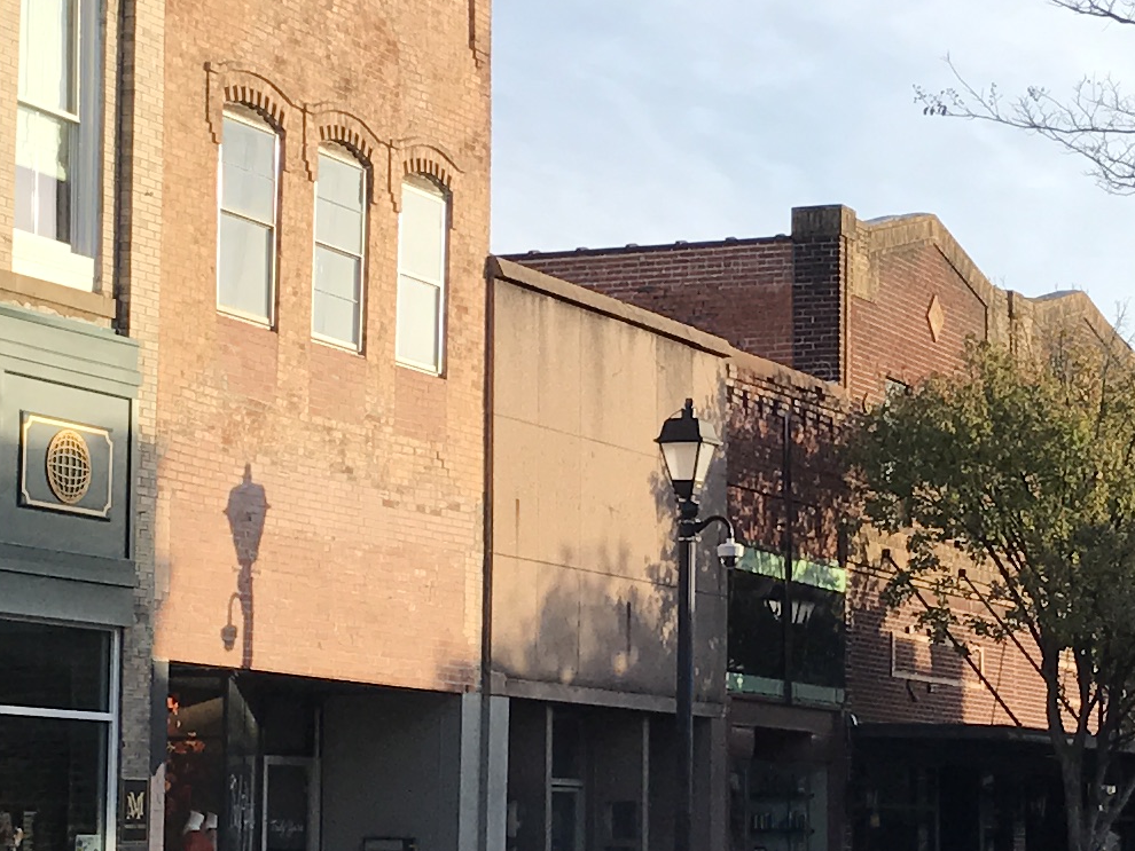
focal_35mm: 114
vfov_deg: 13.0
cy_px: 435
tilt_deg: +9.1
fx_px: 3739
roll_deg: -0.9
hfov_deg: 17.2
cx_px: 760
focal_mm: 3.99
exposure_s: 1/1244
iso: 20
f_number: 1.8
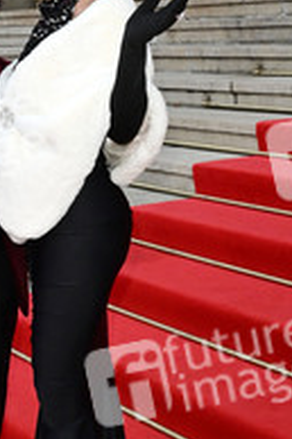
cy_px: 260
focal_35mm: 70
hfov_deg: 18.9
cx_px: -5
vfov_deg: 28.8
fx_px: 853
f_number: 6.3
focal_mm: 34
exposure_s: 1/250
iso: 3200
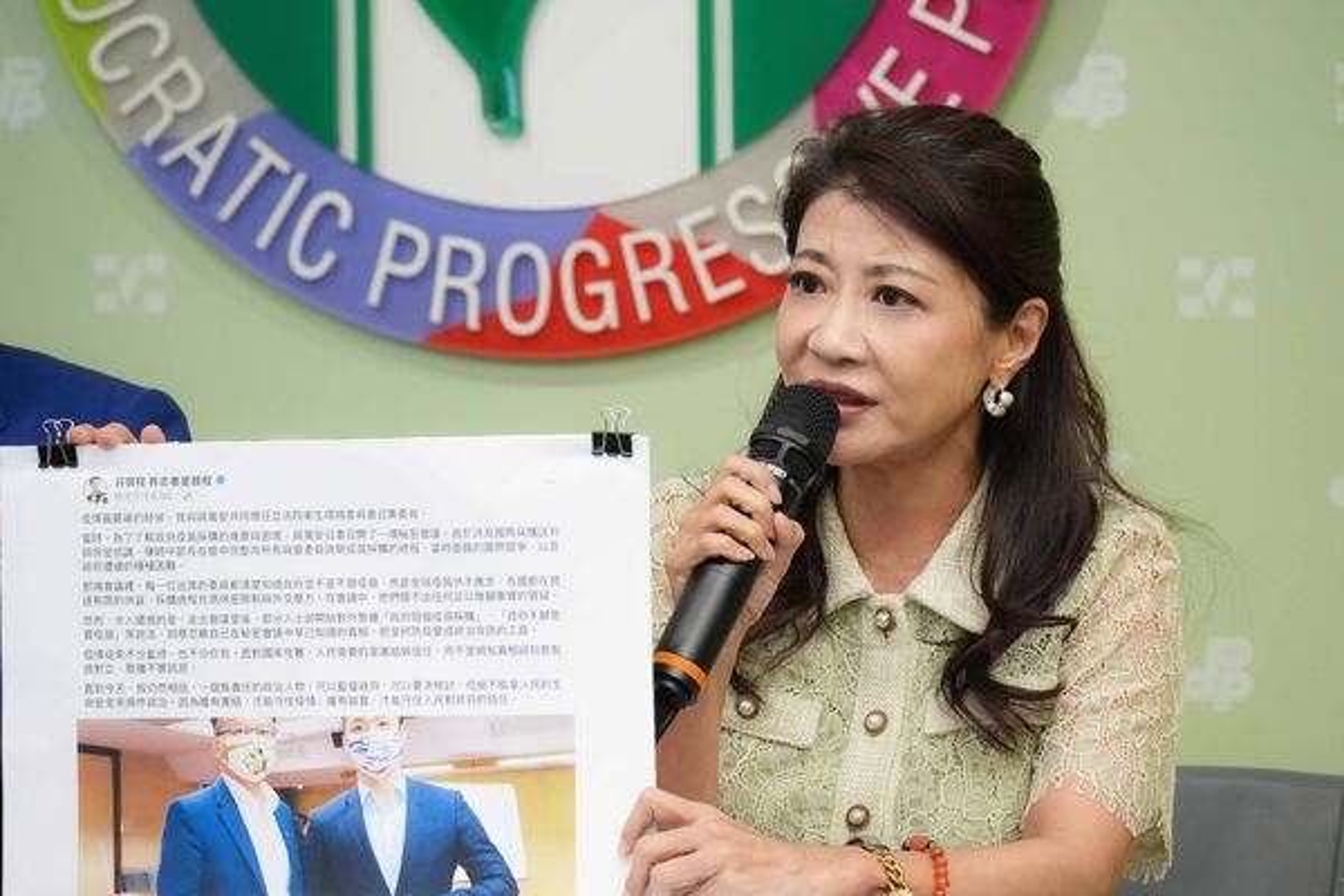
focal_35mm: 230
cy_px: 448
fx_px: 8567
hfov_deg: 9.0
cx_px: 672
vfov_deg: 6.0
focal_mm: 153
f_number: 6.3
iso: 2500
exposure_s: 1/160
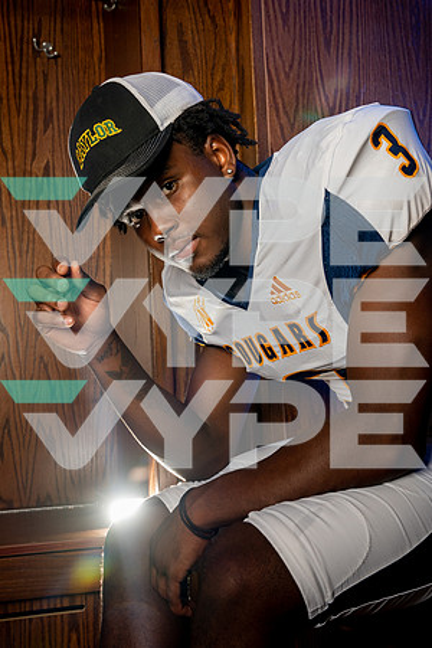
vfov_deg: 42.7
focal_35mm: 46
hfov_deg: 29.2
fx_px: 828
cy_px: 324
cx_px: 216
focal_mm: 46
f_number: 7.1
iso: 320
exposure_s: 1/250
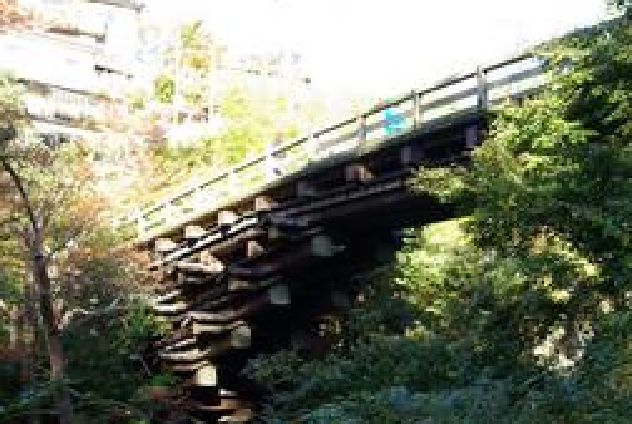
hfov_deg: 39.3
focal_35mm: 50
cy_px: 232
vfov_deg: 27.2
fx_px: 876
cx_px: 410
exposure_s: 1/60
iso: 100
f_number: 4.5
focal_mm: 21
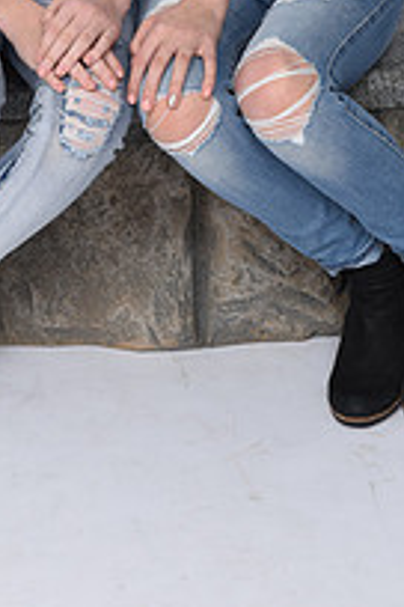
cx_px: 135
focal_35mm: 156
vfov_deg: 12.7
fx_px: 2626
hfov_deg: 8.8
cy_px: -199
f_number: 9
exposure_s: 1/250
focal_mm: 55
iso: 160
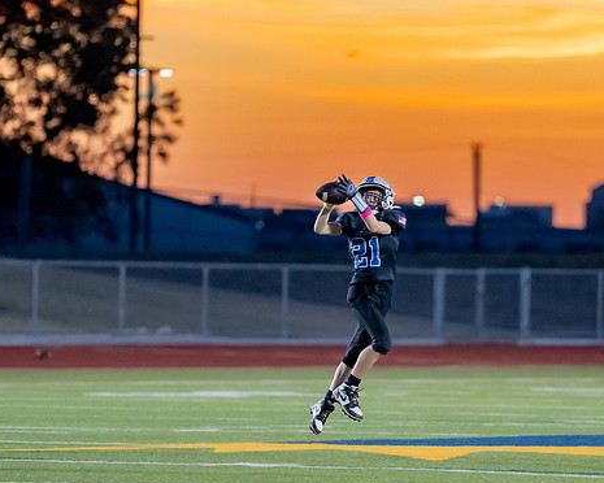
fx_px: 7848
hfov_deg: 4.4
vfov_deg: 3.5
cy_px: 279
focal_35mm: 439
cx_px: 349
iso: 2500
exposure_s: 1/1000
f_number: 2.8
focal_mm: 200
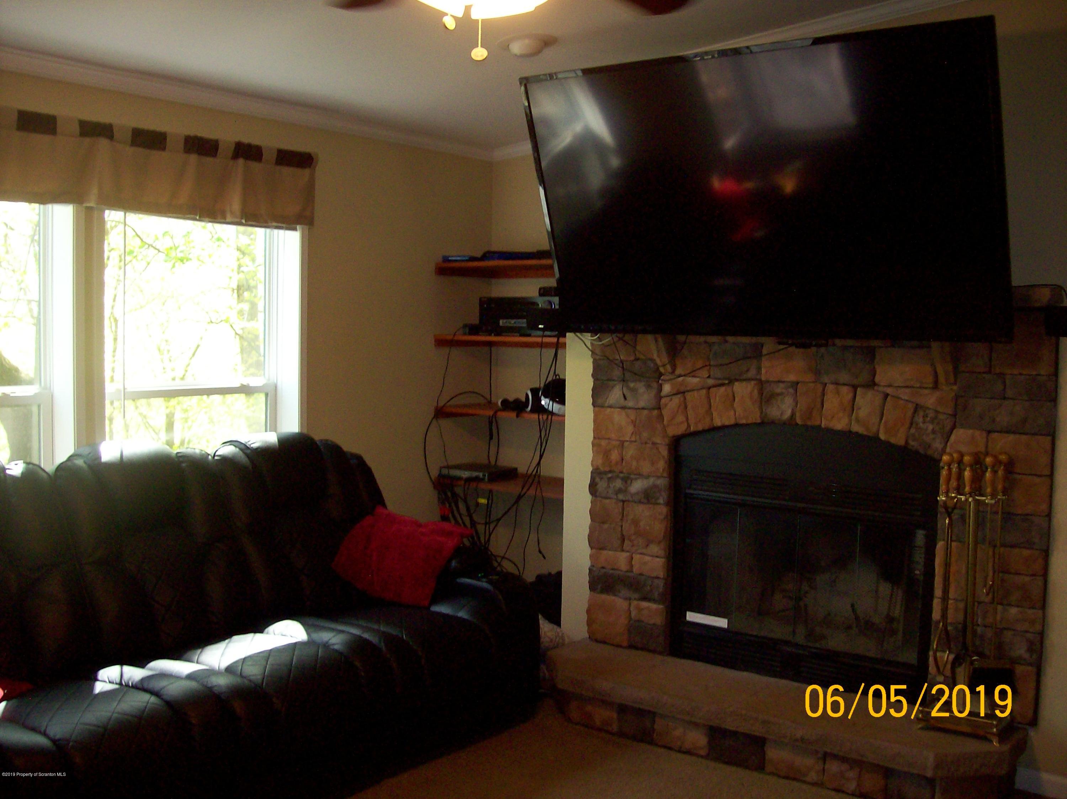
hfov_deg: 51.4
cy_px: 400
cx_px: 534
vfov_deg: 39.6
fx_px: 1109
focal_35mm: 36
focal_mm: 6
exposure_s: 1/64
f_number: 2.7
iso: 140
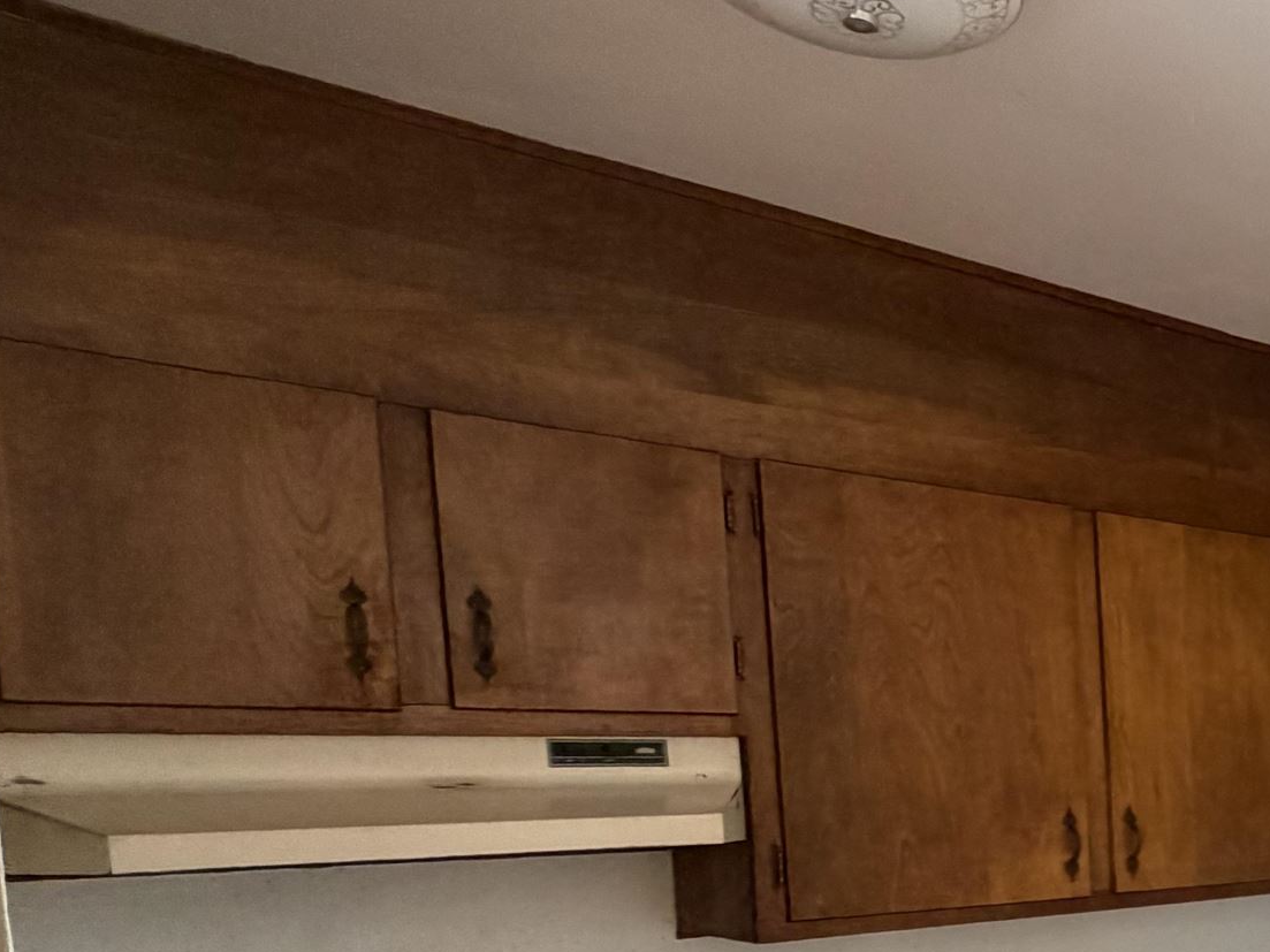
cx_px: 1572
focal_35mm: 39
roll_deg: +0.5
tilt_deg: -4.9
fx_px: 1431
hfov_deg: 35.8
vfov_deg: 34.2
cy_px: 903
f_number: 2.2
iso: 320
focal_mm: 2.22
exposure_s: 1/121
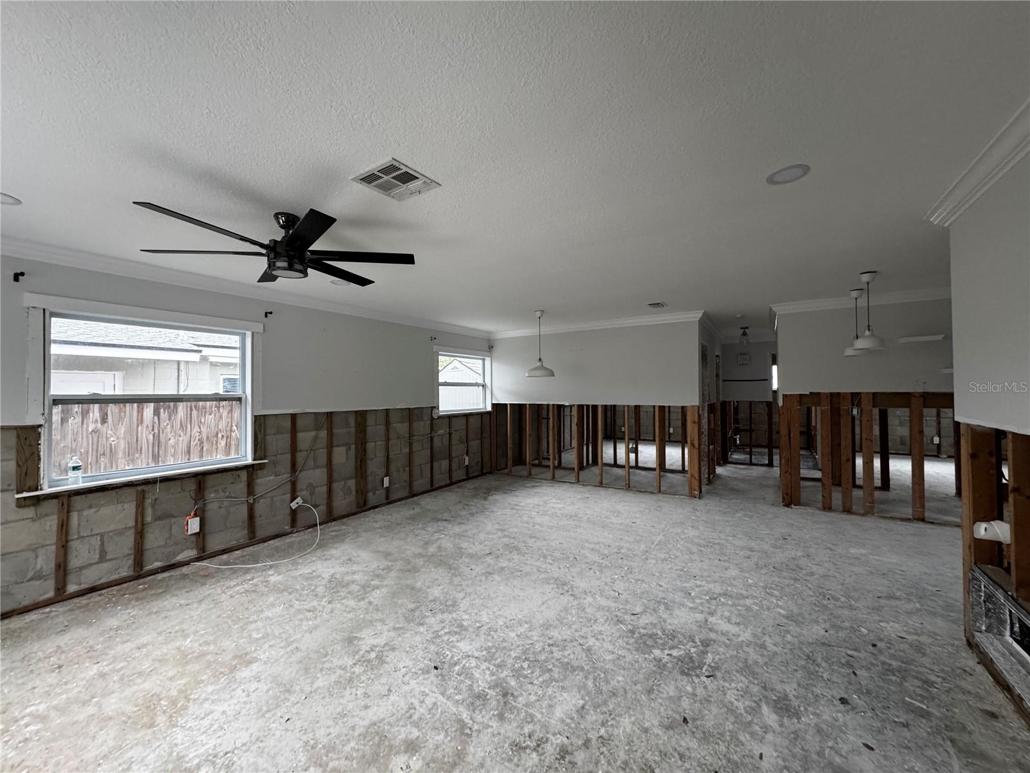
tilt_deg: +0.5
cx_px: 515
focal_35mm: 14
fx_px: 417
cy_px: 386
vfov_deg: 85.7
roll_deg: +0.2
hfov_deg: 102.1
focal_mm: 2.22
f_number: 2.2
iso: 320
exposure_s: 1/96
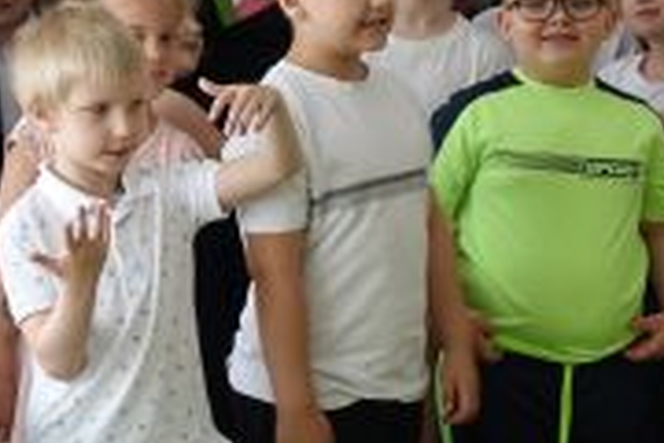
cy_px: 150
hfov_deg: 12.8
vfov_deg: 8.6
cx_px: 336
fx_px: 2951
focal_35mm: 160
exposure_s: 1/50
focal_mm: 16.43
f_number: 2.8
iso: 125
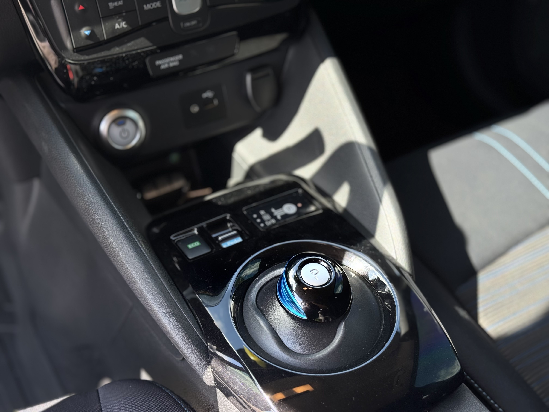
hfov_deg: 39.7
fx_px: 761
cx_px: 274
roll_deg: -2.2
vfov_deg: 30.3
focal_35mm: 48
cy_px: 206
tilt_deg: -42.8
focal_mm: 6.76
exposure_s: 1/394
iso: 64
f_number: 1.78
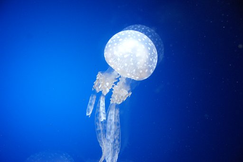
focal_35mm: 82
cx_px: 122
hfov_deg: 24.6
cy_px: 81
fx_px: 557
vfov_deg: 16.5
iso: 800
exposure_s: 1/50
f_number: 5
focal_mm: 55
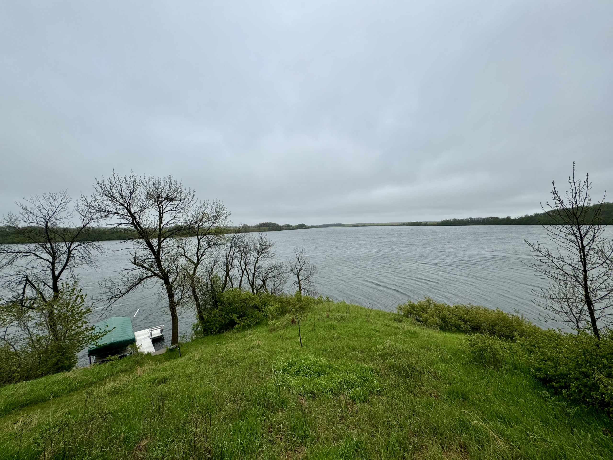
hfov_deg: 102.1
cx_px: 306
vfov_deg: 85.7
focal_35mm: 14
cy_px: 230
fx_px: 248
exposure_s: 1/2083
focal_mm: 2.22
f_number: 2.2
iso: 50
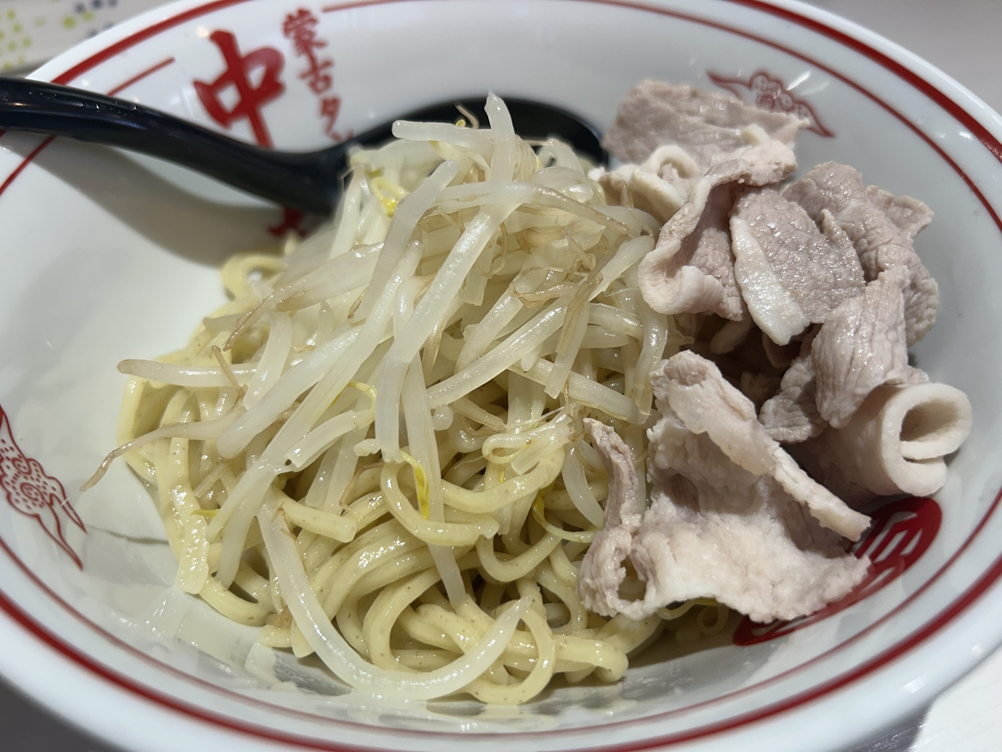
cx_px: 501
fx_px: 753
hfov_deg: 67.3
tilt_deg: -47.9
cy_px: 376
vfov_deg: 53.1
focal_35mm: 26
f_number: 1.5
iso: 40
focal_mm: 5.7
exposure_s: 1/100
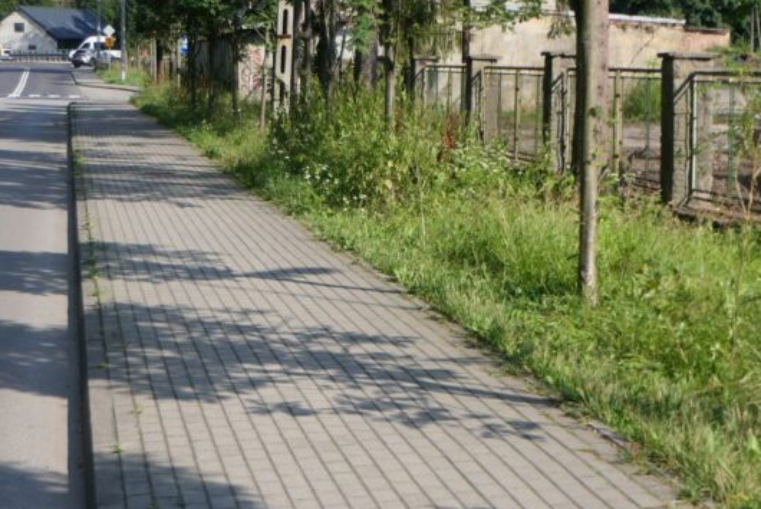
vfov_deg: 16.1
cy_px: 313
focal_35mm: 85
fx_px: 1798
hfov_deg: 23.9
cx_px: 340
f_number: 4
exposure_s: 1/640
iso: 125
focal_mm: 16.3
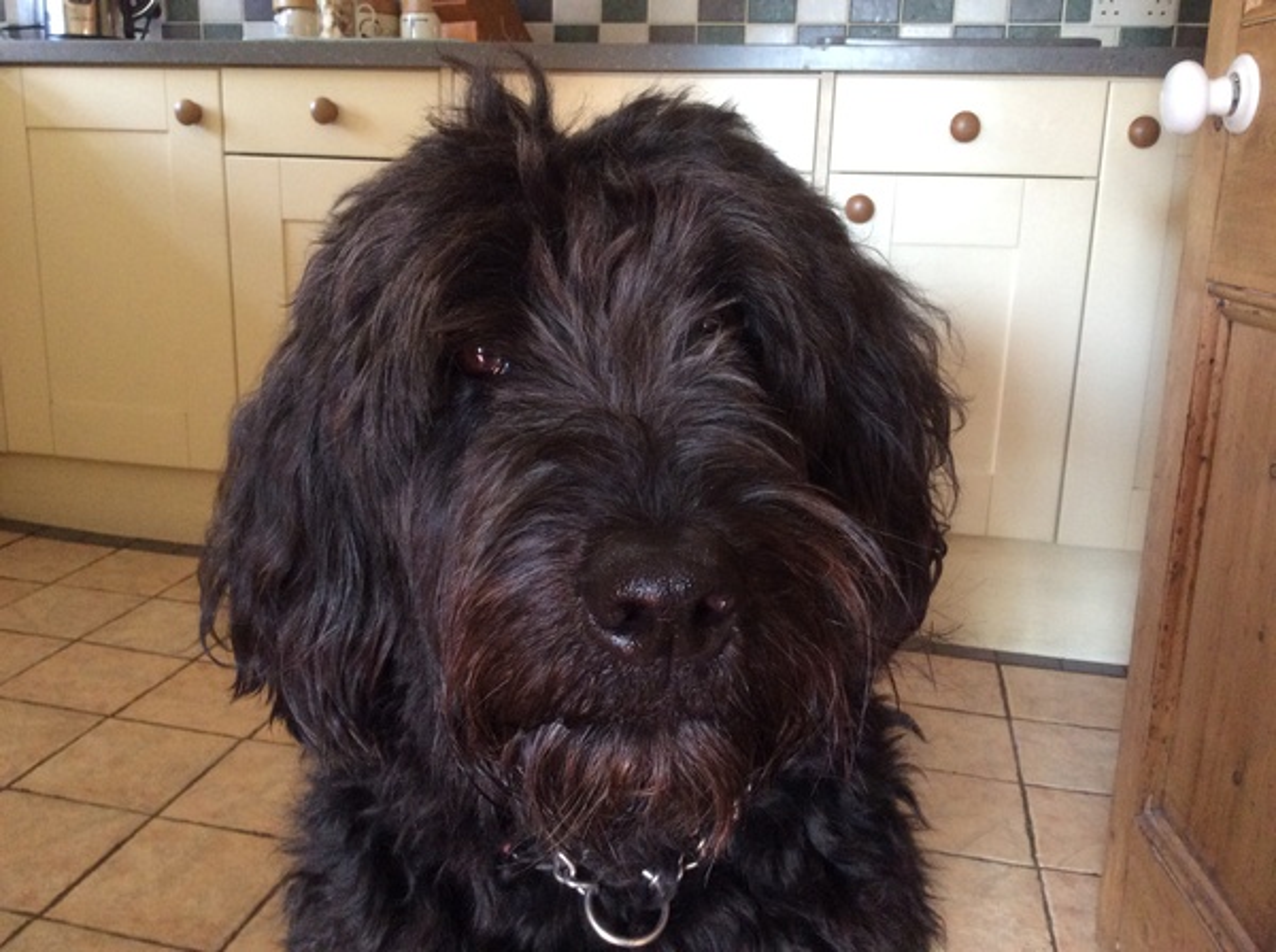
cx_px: 638
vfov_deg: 42.8
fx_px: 1214
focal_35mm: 33
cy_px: 476
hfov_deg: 55.4
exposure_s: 1/24
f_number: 2.4
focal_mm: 3.3
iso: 200
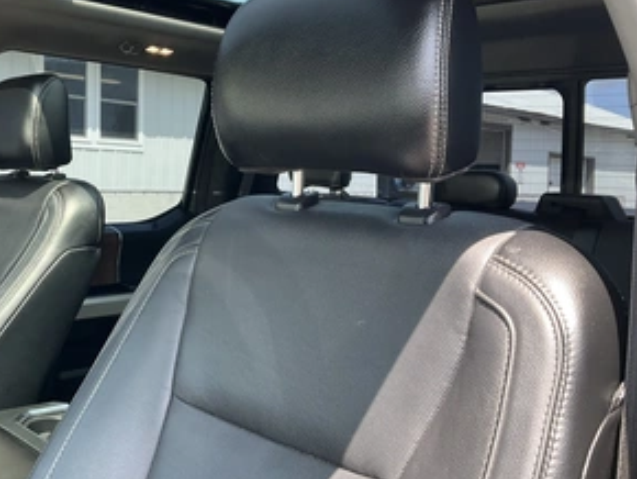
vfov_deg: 36.0
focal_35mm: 40
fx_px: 737
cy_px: 233
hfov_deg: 46.0
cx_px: 213
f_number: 1.8
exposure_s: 1/122
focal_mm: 3
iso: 40
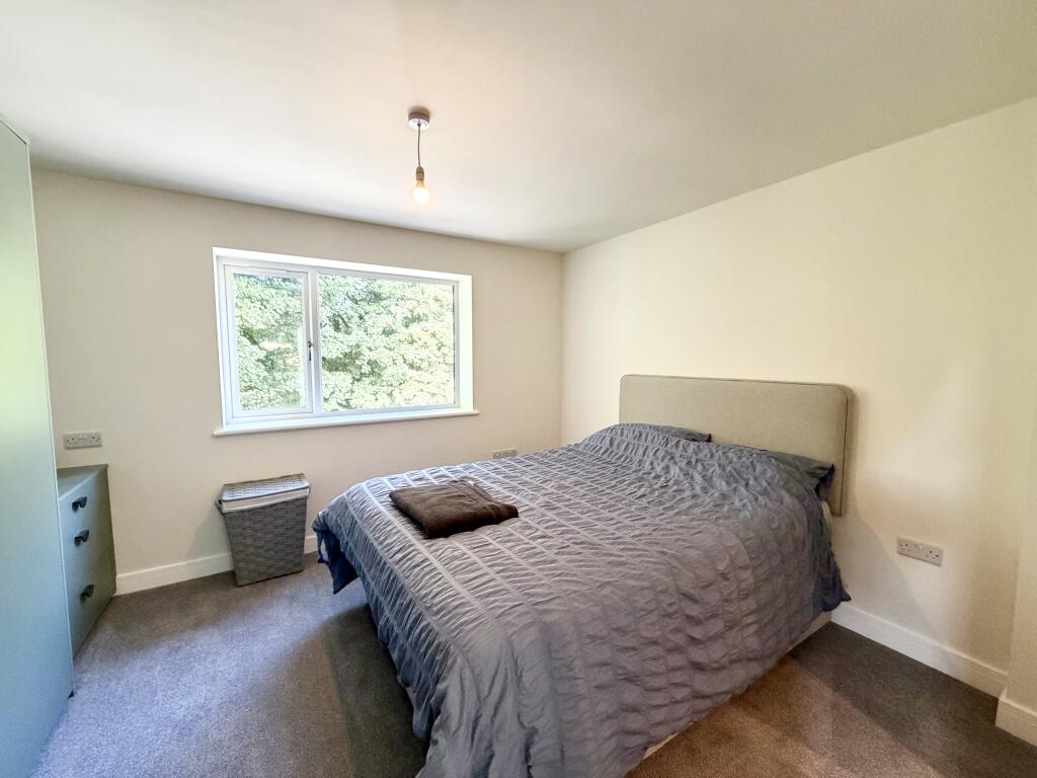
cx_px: 518
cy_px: 389
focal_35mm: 14
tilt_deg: -4.5
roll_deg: +0.5
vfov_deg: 85.7
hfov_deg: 102.1
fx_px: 419
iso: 320
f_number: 2.2
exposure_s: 1/100
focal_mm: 2.22
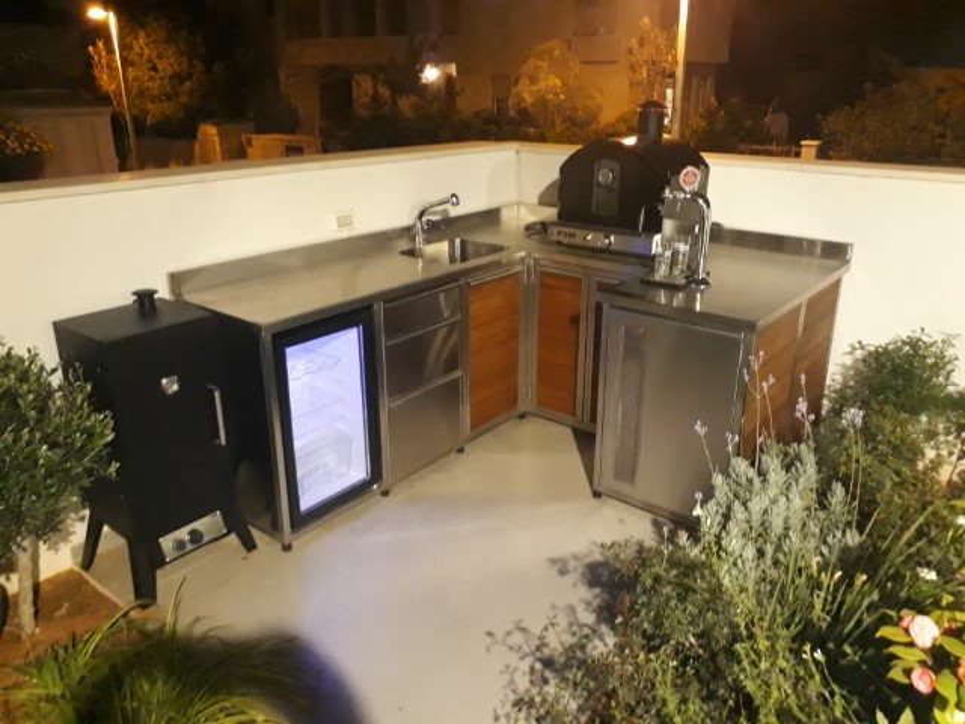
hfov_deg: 65.3
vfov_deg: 51.4
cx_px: 482
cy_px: 362
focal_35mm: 27
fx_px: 753
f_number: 1.9
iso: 800
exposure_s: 1/17
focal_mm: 3.6
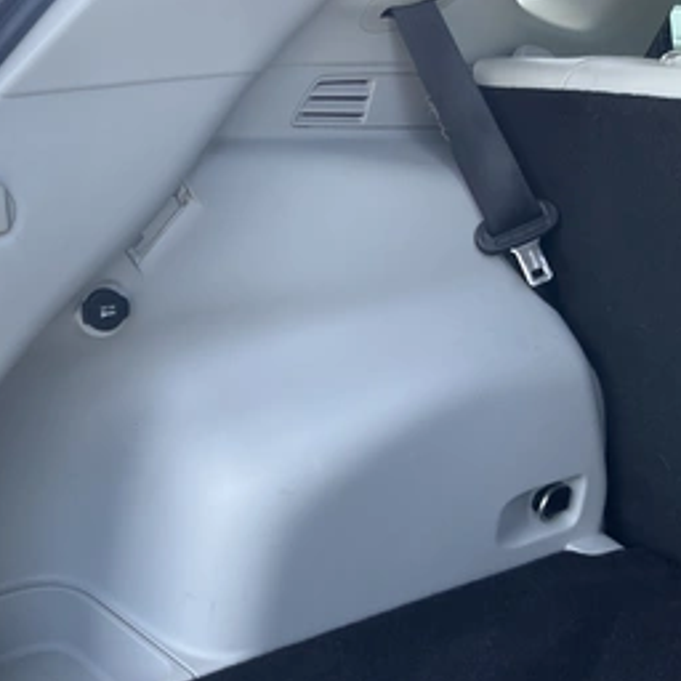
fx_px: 890
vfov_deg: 41.7
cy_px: 394
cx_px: 176
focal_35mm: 40
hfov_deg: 40.7
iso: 25
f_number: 1.8
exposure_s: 1/122
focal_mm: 3
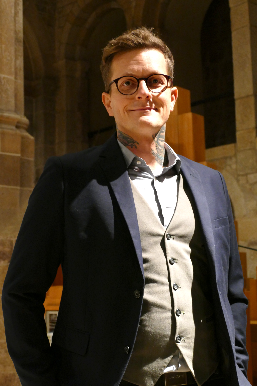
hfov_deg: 20.3
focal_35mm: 67
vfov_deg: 30.1
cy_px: 193
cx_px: 128
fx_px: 717
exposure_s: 1/30
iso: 1600
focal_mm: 24.33
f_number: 3.6
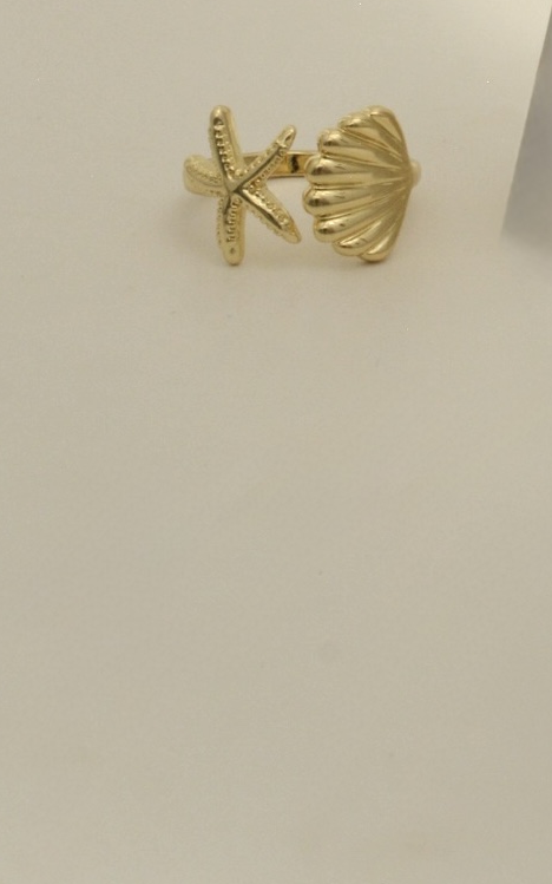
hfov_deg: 6.8
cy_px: -126
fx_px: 4622
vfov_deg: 10.8
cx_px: 553
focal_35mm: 192
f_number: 18
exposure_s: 1/1000
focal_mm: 50
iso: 500
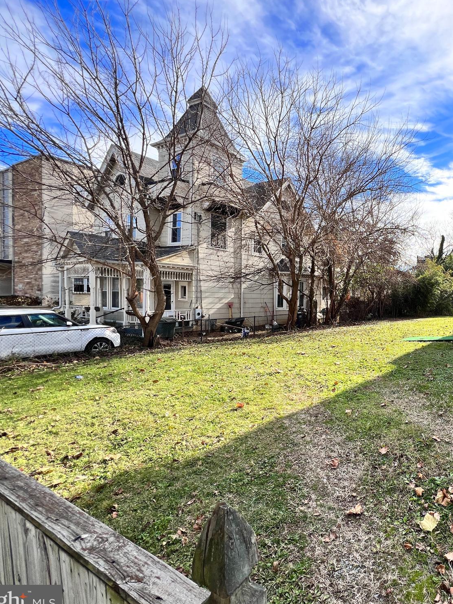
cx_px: 378
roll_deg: -2.2
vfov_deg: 87.8
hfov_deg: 63.7
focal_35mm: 18
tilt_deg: -1.2
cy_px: 305
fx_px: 314
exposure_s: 1/508
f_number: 1.8
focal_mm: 1.57
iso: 32
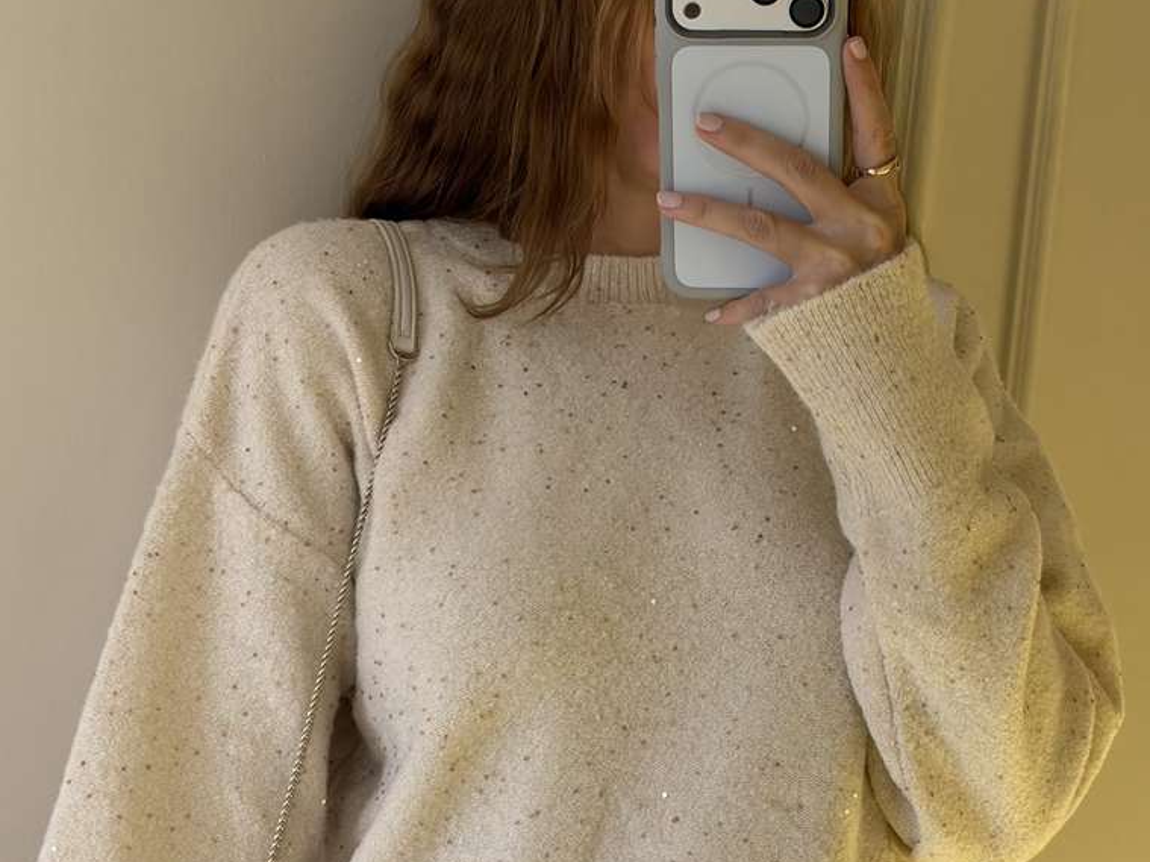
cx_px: 629
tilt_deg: -24.1
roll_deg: -4.1
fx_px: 2691
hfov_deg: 24.1
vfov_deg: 18.1
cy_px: 615
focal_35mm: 81
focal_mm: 6.93
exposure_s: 1/118
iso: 500
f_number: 1.8
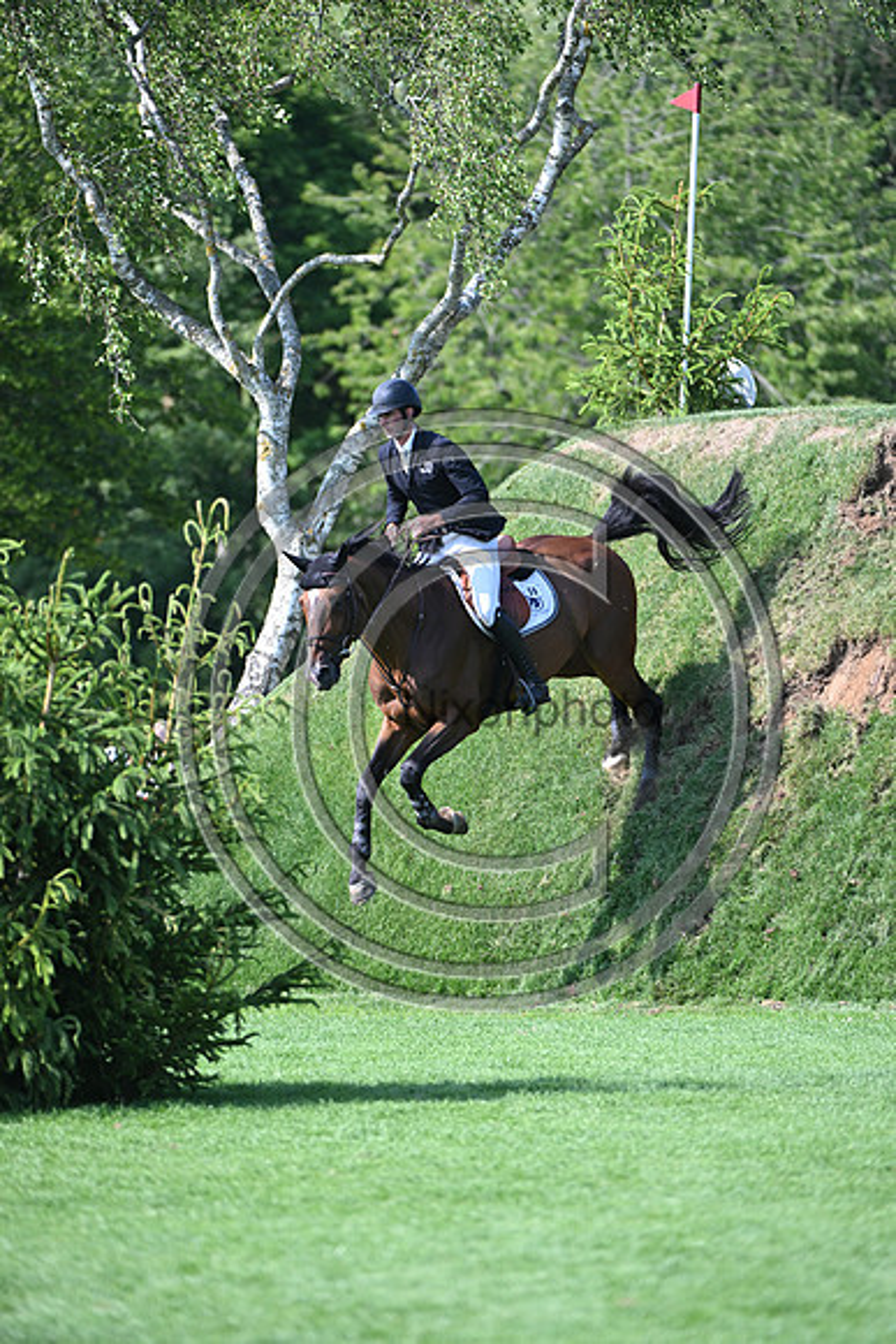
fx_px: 9700
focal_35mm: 260
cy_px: 672
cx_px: 448
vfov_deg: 7.9
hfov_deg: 5.3
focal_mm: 260
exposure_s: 1/1250
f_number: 4.5
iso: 500
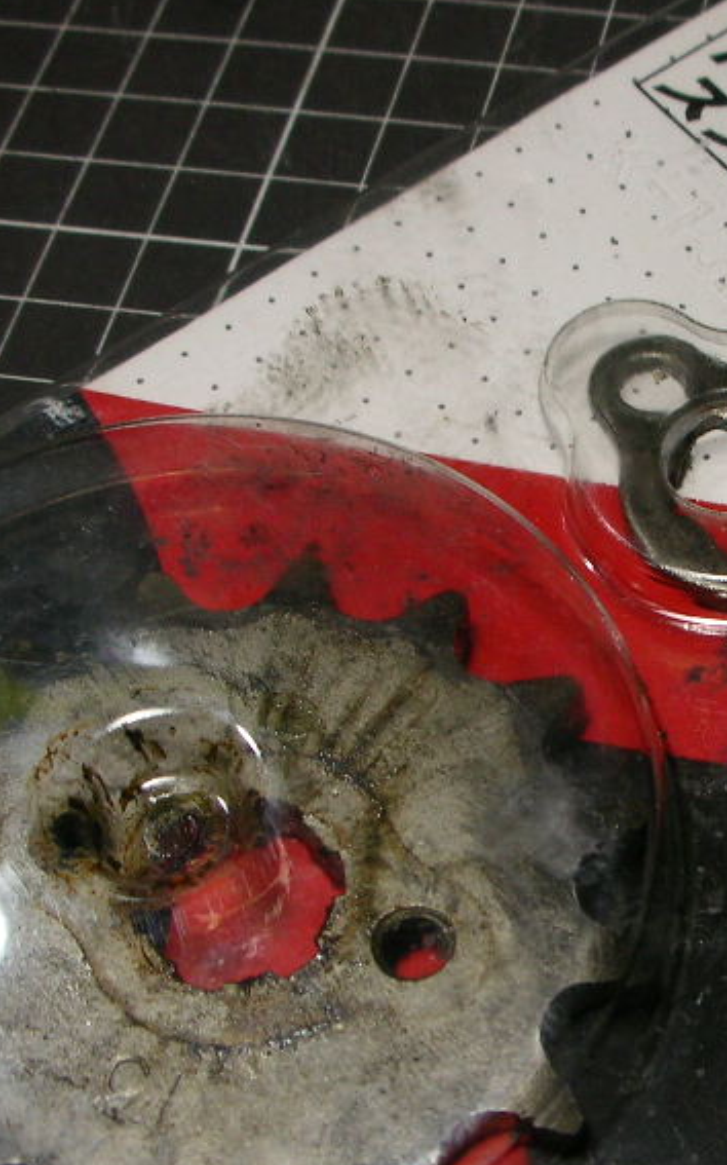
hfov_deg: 19.1
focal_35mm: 67
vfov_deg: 30.6
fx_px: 2126
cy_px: 664
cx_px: 651
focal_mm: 5.8
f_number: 3
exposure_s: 1/31.8
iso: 50
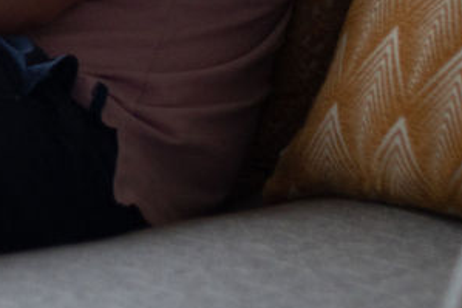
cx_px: -244
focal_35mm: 268
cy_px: -282
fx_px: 3437
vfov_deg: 5.0
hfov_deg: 7.5
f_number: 1.4
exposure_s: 1/250
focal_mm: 50
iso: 640
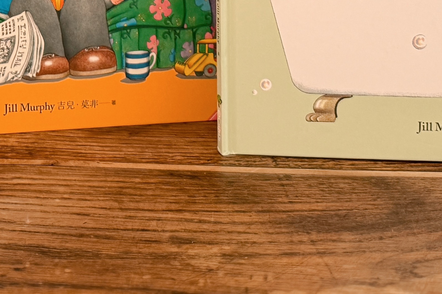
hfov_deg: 22.0
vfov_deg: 13.7
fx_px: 1105
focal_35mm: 90
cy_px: -222
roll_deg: +0.8
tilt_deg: -0.1
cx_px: 28
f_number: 1.78
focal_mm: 6.76
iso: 200
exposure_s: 1/60
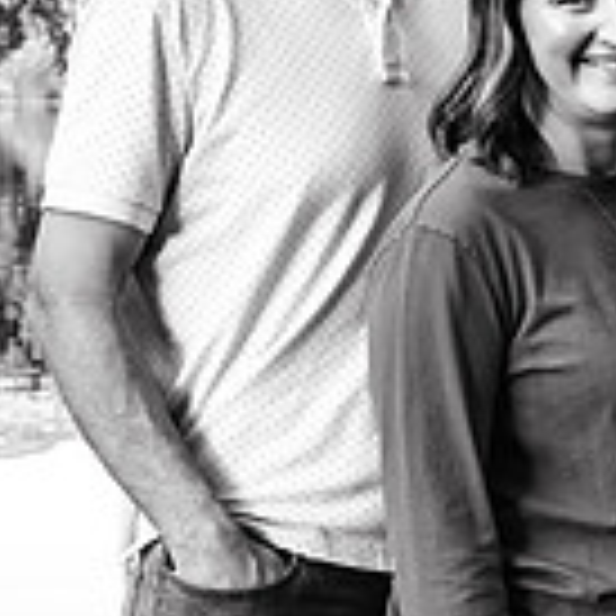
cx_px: 962
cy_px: 452
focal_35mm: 142
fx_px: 2859
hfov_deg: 11.7
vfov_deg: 12.3
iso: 500
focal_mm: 35
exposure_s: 1/160
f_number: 5.6
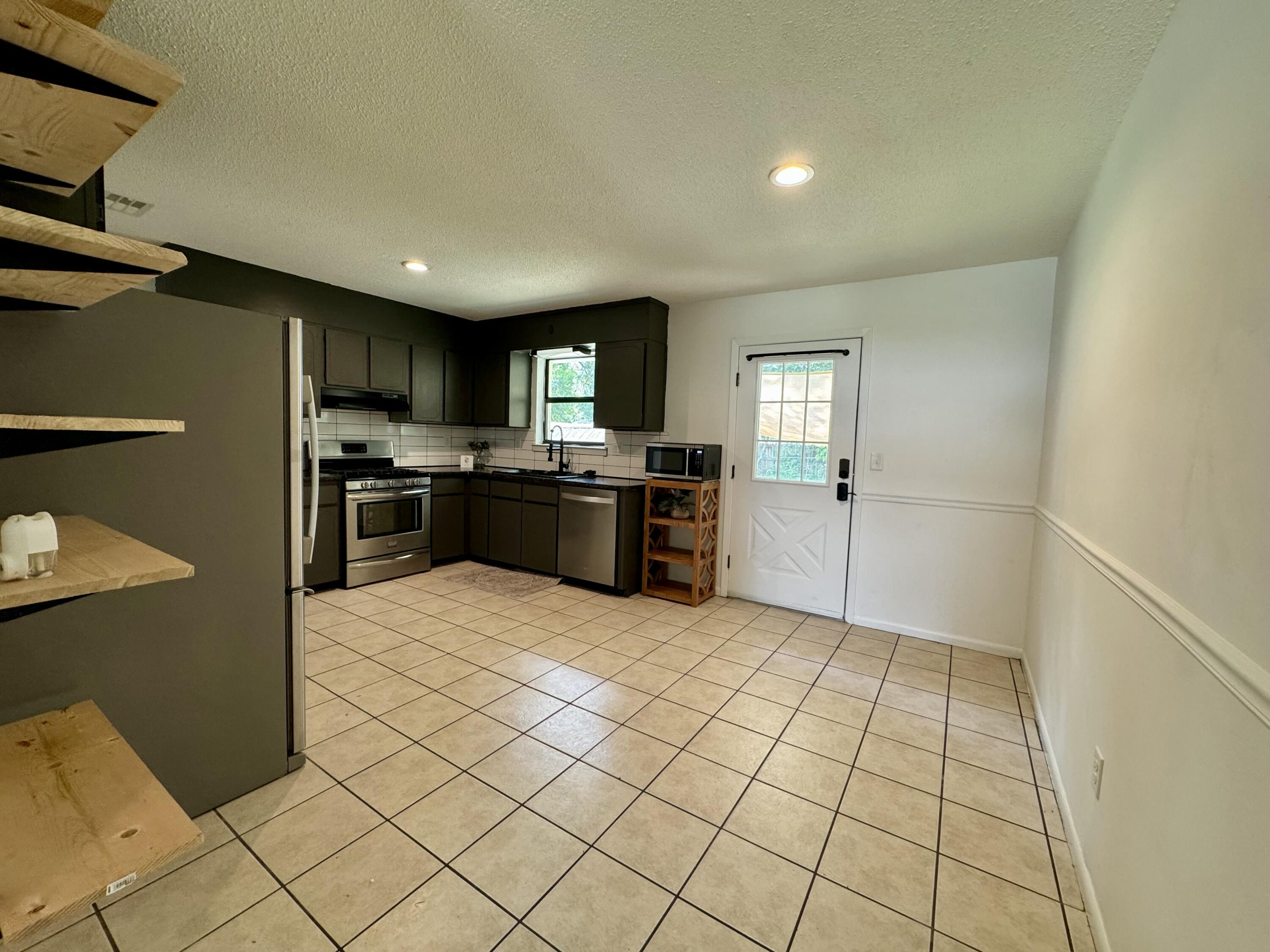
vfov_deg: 85.7
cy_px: 476
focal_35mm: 14
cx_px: 635
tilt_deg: -4.5
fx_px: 514
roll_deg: -2.1
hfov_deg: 102.1
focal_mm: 2.22
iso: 200
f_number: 2.2
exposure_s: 1/60
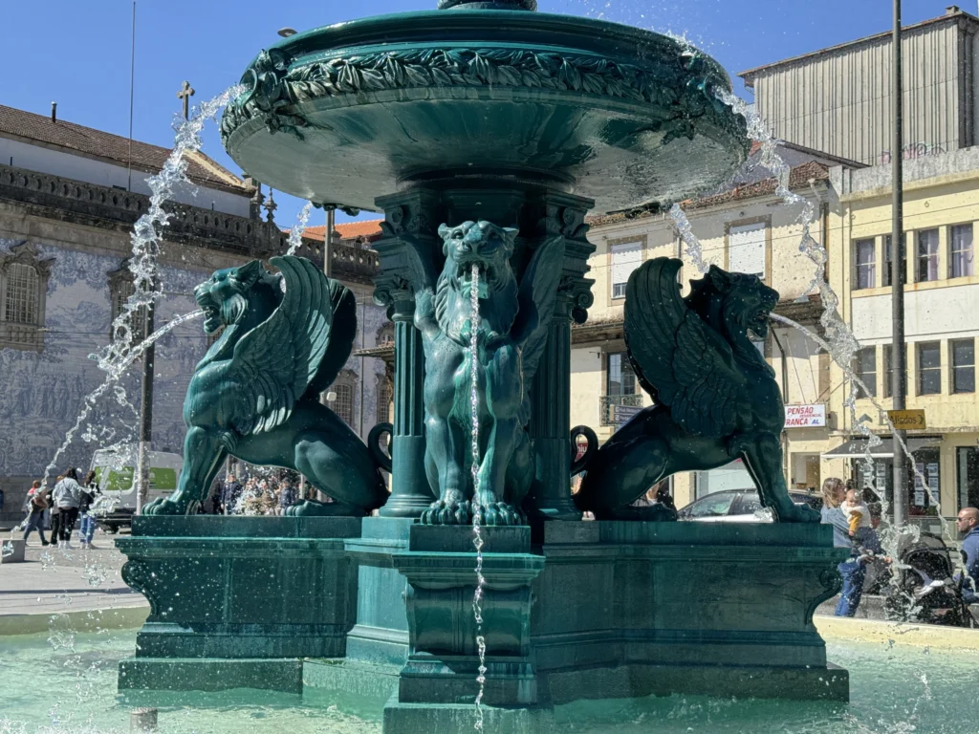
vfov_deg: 30.3
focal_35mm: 48
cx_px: 490
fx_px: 1358
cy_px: 367
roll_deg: +0.0
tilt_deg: +5.1
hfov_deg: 39.7
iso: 64
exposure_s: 1/2513
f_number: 1.78
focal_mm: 6.86
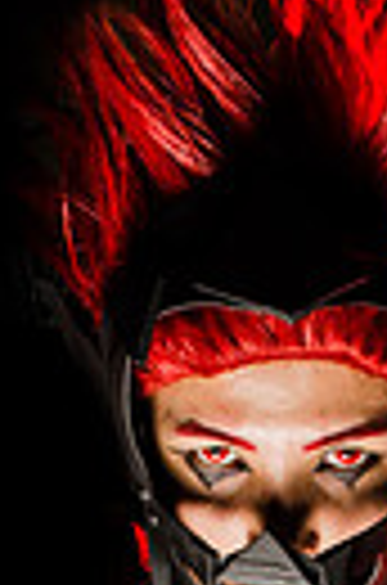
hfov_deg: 9.7
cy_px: 882
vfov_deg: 13.8
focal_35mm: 140
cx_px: 292
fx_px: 2269
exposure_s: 1/15
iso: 200
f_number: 22
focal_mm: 27
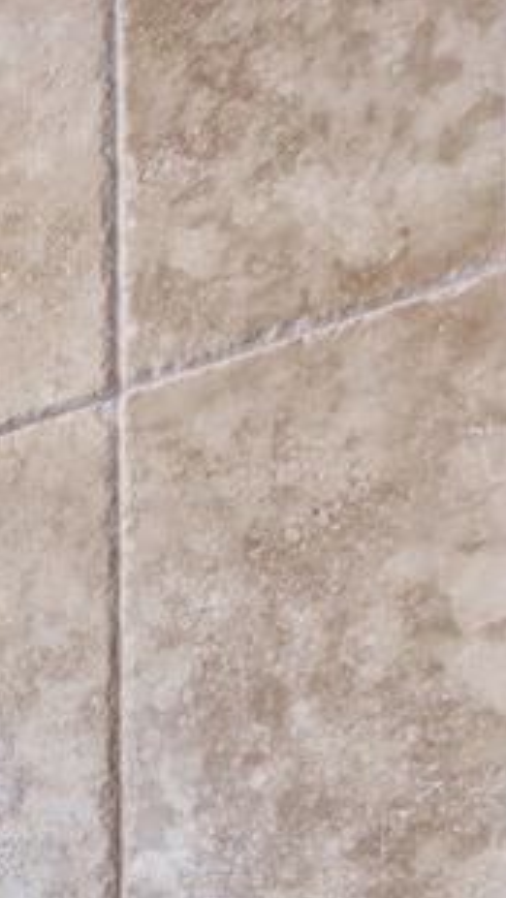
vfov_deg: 30.3
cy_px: 1017
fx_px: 1454
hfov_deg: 13.4
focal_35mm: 61
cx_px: -771
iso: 400
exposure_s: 1/5
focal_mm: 10
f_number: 8
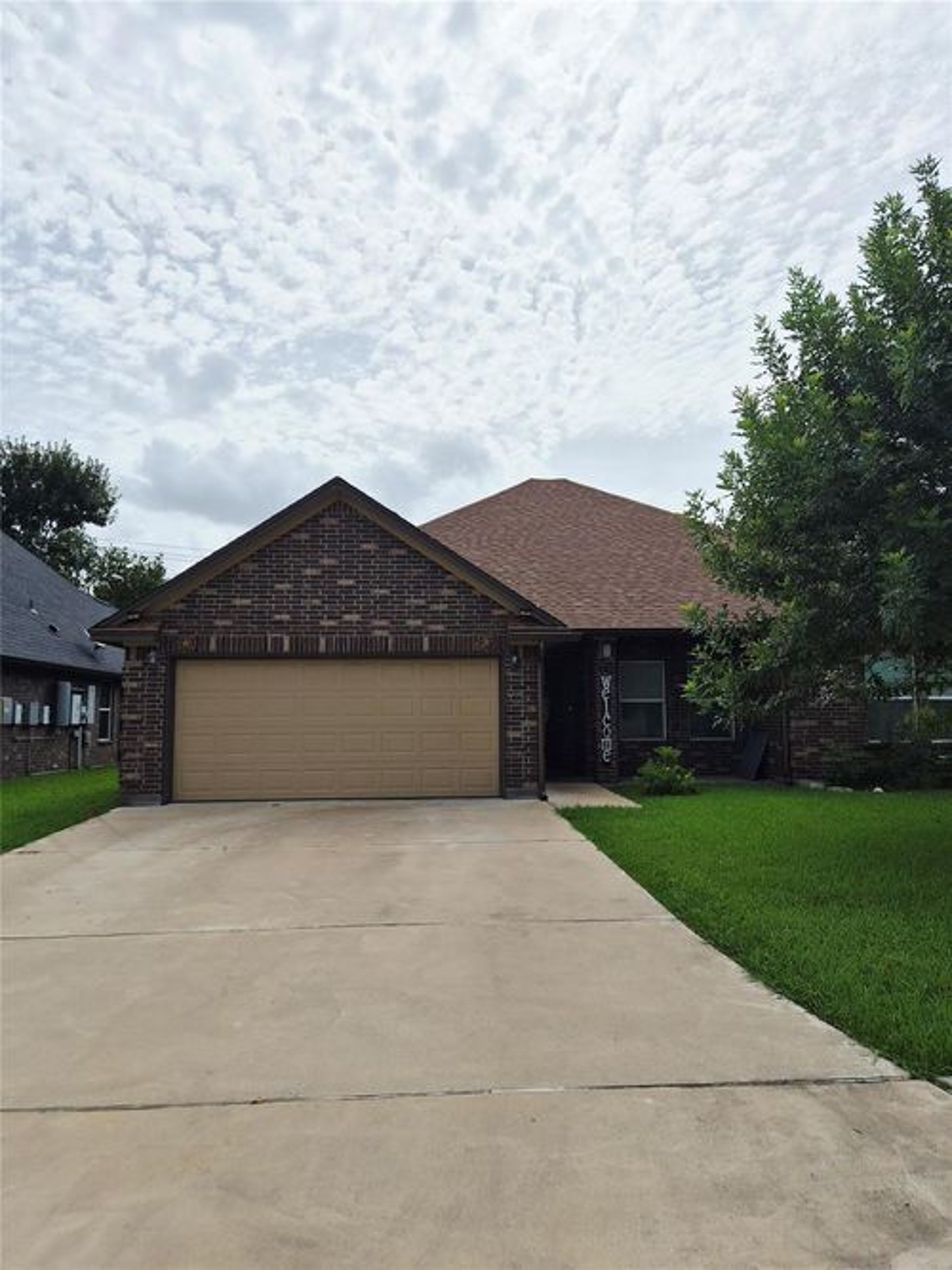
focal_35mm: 23
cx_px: 476
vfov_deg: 73.9
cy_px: 635
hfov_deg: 58.9
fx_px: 844
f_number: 1.8
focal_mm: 5.4
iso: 40
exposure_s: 1/10000
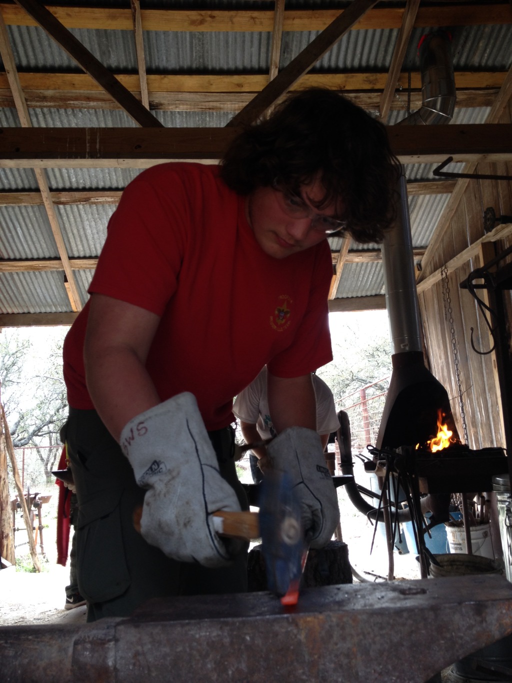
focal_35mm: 35
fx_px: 690
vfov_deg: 52.6
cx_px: 256
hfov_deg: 40.7
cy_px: 342
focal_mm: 4.28
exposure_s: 1/64
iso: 50
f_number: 2.4
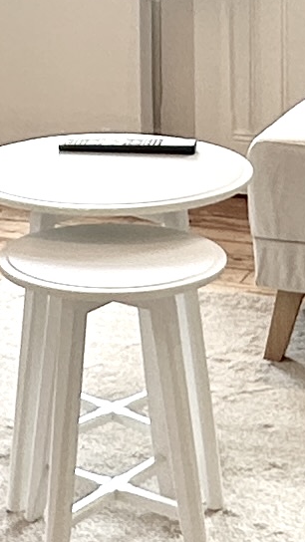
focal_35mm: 113
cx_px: 56
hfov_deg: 10.7
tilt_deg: -0.7
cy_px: -213
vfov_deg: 17.5
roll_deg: +0.8
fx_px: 1625
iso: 40
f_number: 2.2
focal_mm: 2.22
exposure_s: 1/100
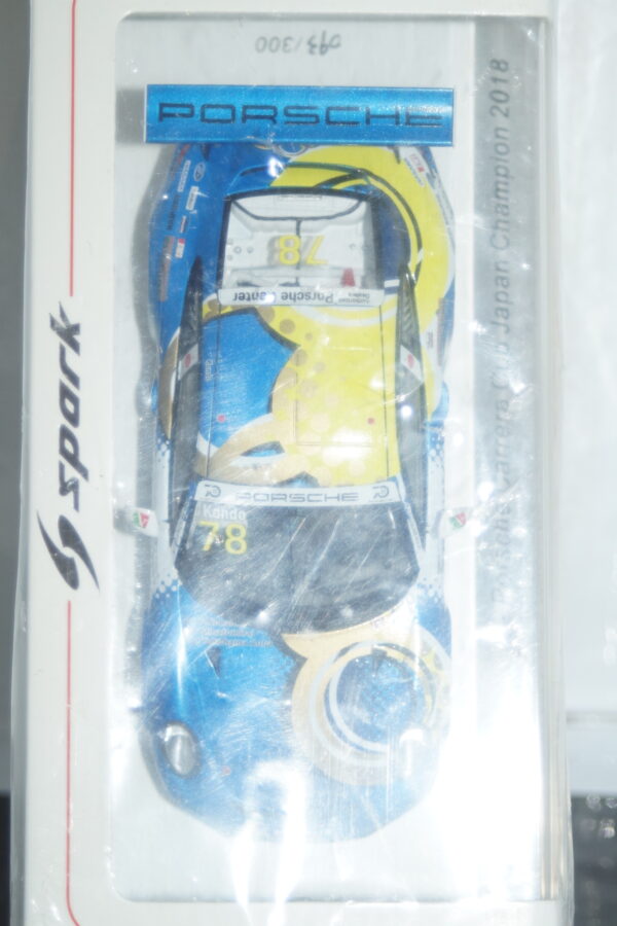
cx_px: 308
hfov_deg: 11.4
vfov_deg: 17.1
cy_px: 463
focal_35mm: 120
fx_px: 3085
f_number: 5.6
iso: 500
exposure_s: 1/80
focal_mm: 80
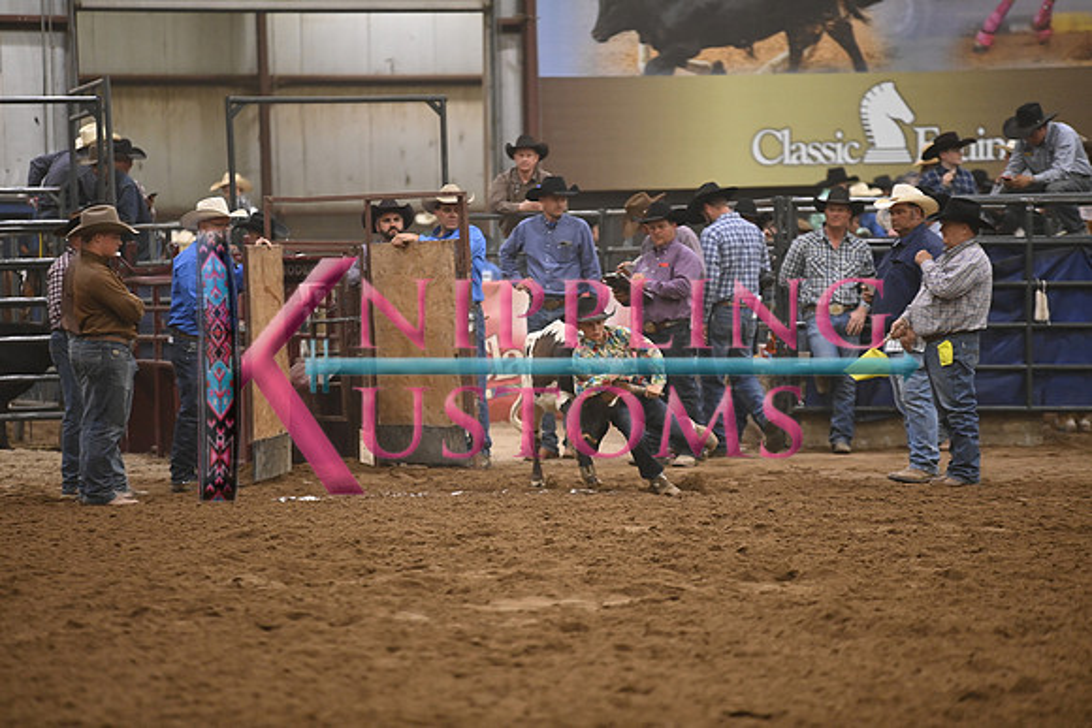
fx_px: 6068
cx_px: 546
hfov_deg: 10.3
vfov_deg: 6.9
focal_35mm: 200
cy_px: 364
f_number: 2.8
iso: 3200
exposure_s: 1/400
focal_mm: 200
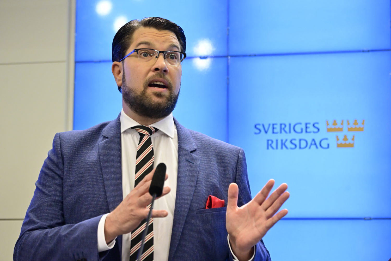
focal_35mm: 102
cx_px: 196
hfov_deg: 20.0
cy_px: 130
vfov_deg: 13.4
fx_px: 1108
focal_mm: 102
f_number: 5
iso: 2500
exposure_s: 1/250
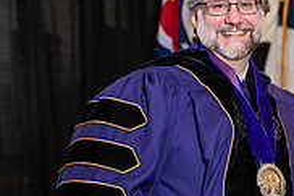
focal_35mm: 223
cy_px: 140
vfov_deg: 6.1
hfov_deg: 9.2
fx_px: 1819
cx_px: 312
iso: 1250
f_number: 4
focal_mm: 70
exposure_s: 1/200
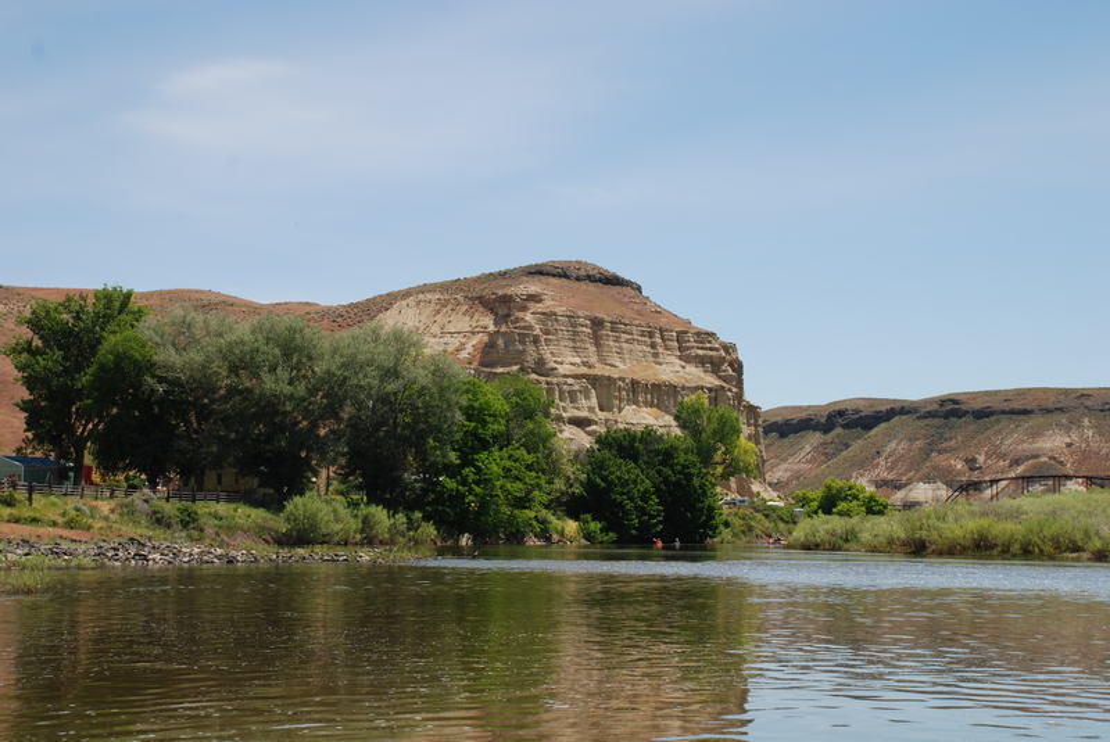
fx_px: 2037
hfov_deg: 30.5
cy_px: 371
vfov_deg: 20.7
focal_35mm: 66
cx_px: 555
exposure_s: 1/200
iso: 100
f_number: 7.1
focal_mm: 44
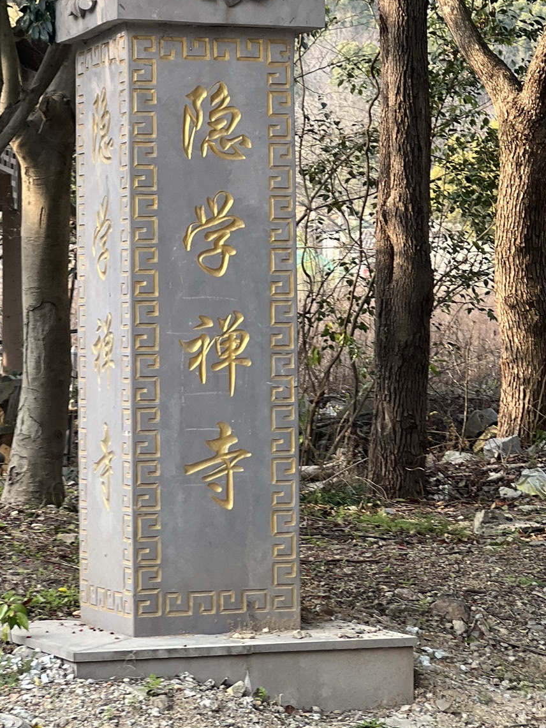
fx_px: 2839
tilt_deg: +0.3
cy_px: 318
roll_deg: -2.0
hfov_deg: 11.0
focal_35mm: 135
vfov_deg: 14.6
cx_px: 290
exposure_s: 1/102
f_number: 2.8
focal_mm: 9
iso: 32
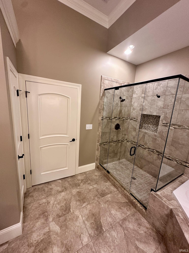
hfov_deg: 85.7
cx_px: 94
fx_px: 102
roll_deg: -3.0
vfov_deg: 102.1
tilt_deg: -8.7
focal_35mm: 14
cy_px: 126
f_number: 2.2
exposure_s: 1/60
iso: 250
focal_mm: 2.22
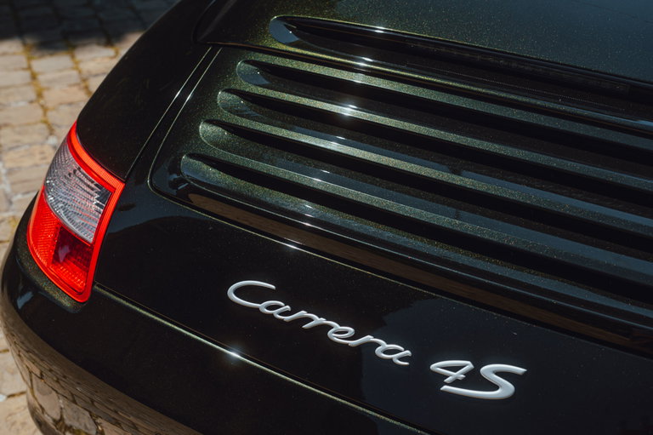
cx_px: 326
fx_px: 906
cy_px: 218
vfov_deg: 27.0
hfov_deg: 39.6
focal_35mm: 50
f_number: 5.6
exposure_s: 1/80
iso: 100
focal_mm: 50
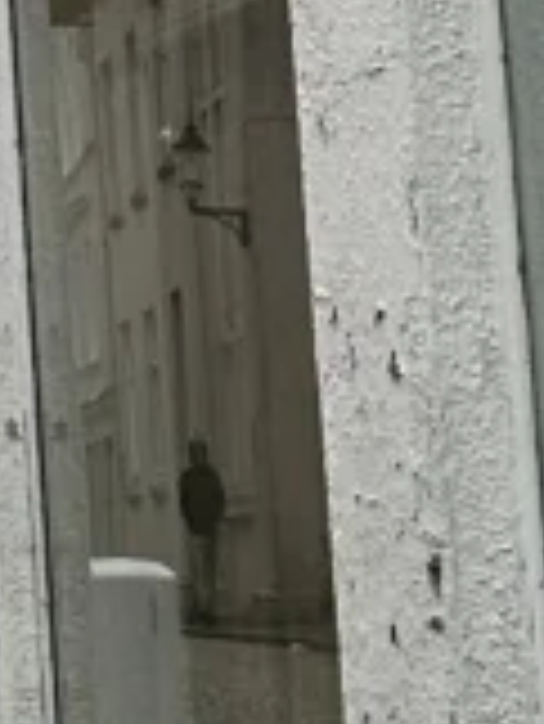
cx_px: -1057
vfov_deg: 10.7
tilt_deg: +13.5
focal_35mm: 179
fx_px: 3746
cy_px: -328
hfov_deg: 7.4
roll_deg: -0.5
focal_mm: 6.86
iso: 160
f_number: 1.78
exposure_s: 1/75
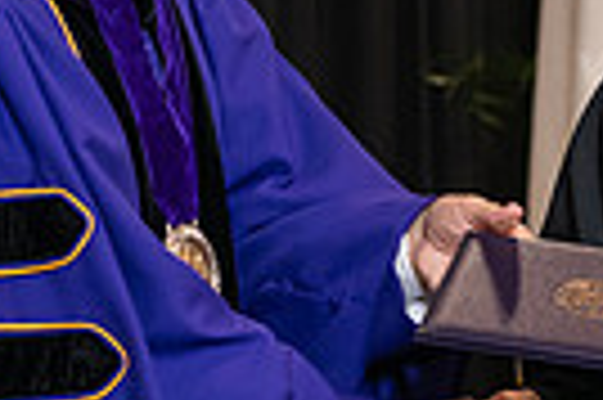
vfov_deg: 4.5
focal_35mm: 304
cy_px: 160
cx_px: 374
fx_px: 5086
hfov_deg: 6.8
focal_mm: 70
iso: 1600
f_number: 5
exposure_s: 1/125
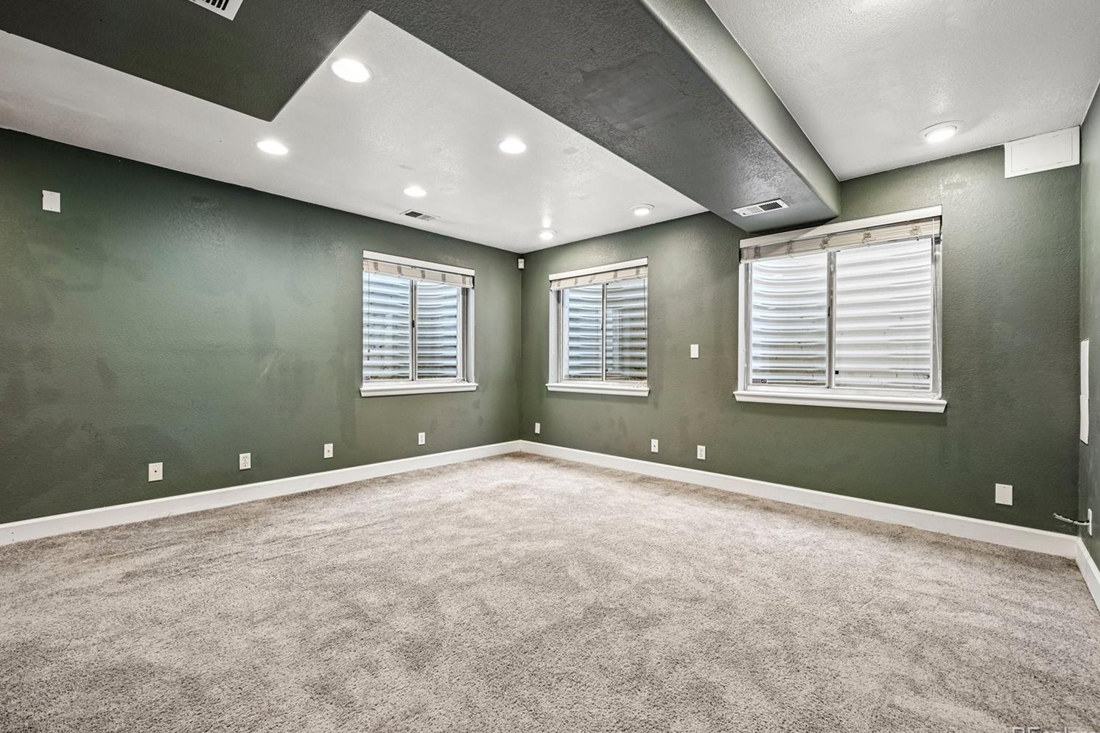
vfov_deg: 77.3
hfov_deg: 100.4
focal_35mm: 15
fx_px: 458
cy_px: 358
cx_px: 542
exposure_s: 1/13
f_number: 8
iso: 400
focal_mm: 14
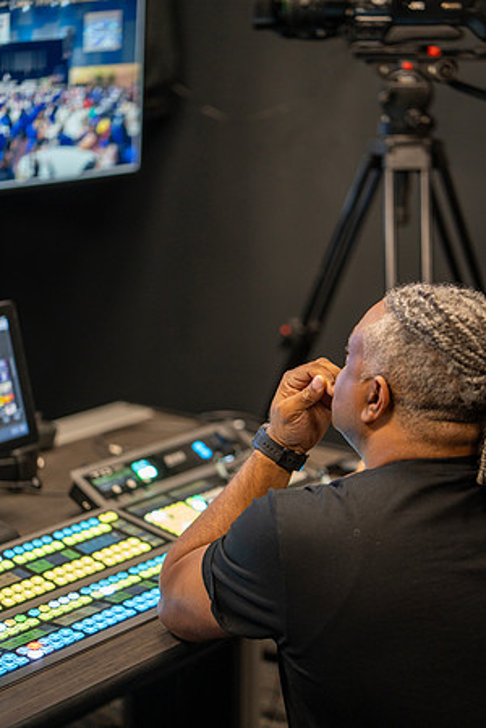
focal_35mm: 85
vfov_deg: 23.9
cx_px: 243
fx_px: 1721
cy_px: 364
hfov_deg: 16.1
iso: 800
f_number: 1.8
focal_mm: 85
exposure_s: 1/125
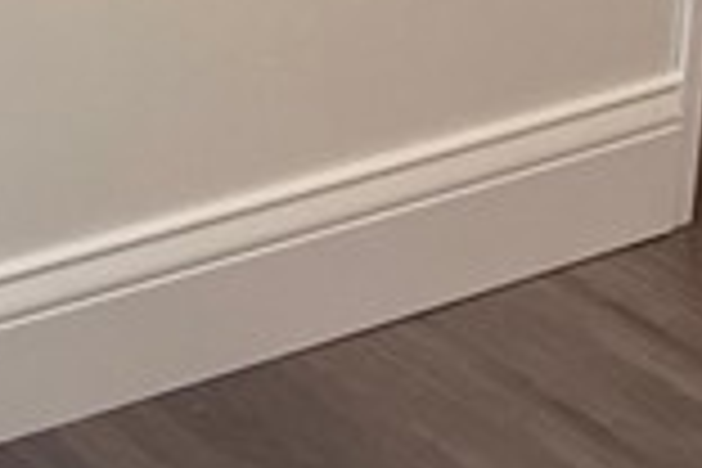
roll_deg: -1.5
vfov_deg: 6.6
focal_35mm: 178
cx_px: -1188
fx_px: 3471
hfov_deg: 9.7
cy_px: -1184
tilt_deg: -8.0
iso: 80
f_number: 1.6
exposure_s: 1/120
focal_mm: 5.1
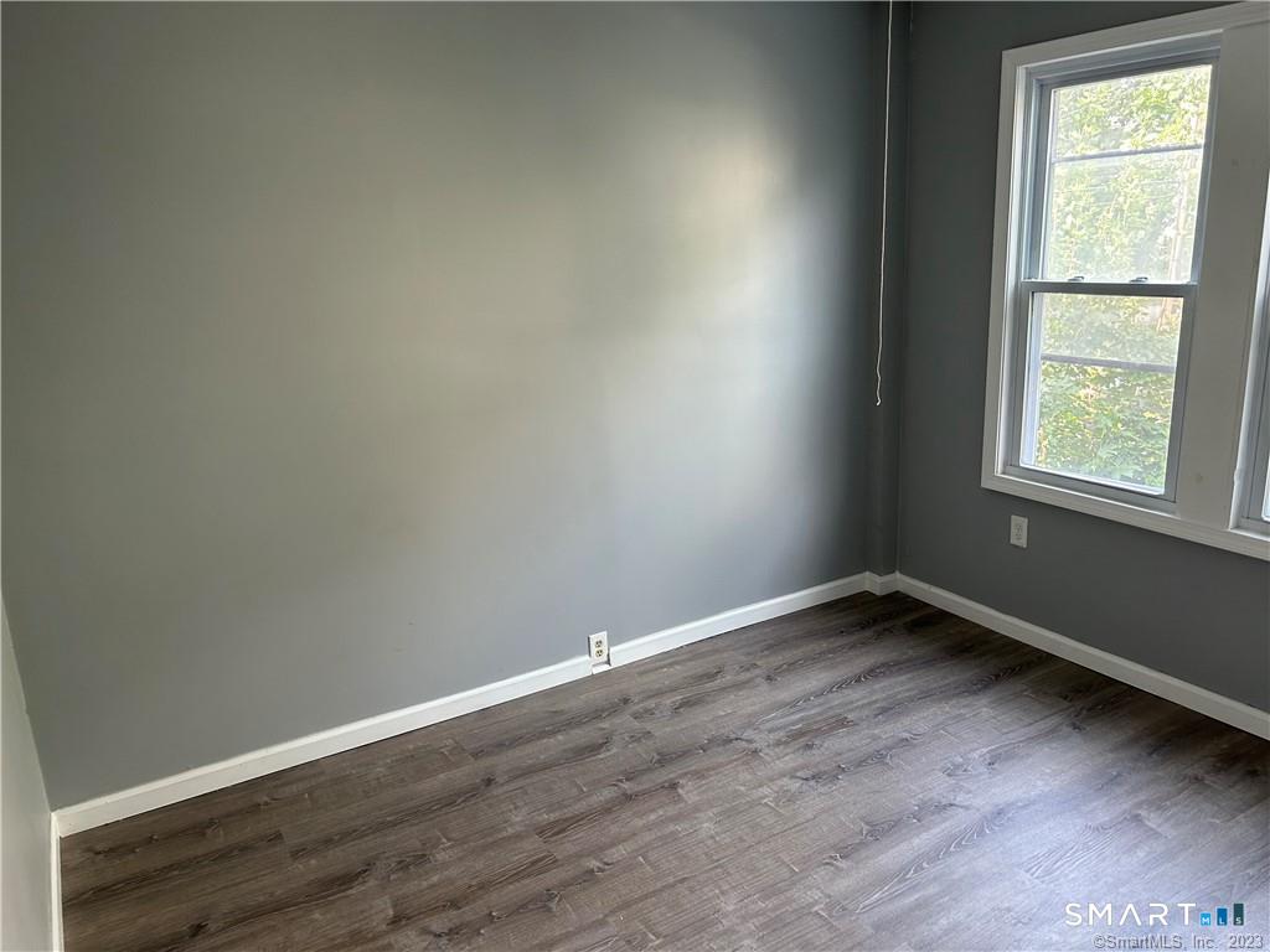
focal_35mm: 26
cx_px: 635
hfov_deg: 67.3
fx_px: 954
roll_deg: +2.0
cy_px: 476
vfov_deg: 53.1
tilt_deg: -14.1
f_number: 1.5
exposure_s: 1/121
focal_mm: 5.7
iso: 125
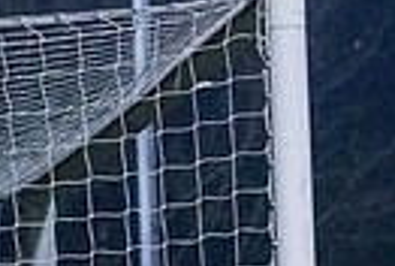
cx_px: 635
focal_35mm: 830
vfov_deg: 1.7
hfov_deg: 2.5
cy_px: 371
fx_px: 9128
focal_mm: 135
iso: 5000
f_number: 5
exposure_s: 1/800
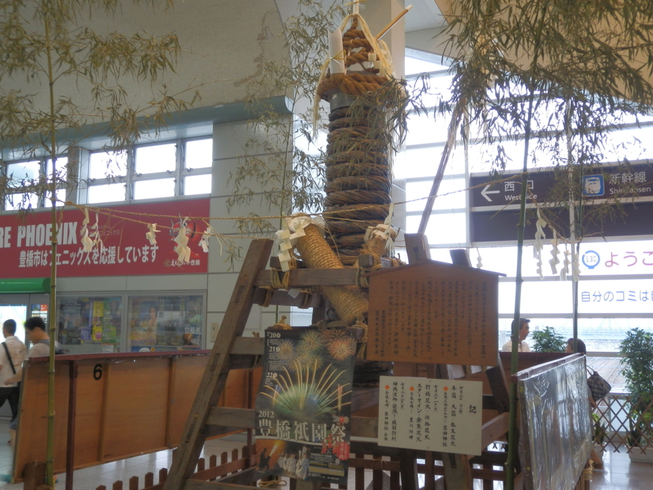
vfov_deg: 38.7
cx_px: 326
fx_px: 698
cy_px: 245
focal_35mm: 37
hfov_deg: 50.1
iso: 160
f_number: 3.9
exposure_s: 1/40
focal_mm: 6.7
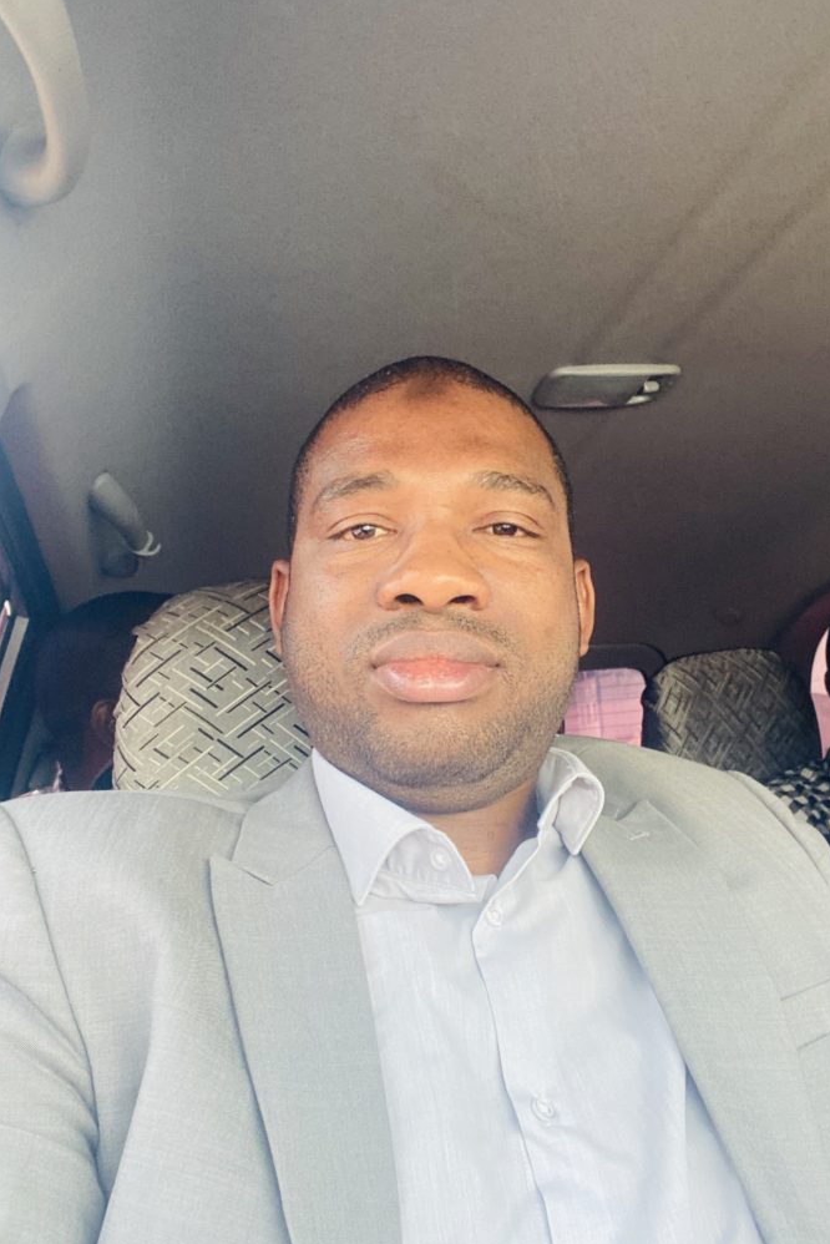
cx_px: 417
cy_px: 632
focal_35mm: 32
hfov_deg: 41.1
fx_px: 1106
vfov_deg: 58.7
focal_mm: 2.71
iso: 160
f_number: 2.2
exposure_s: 1/60
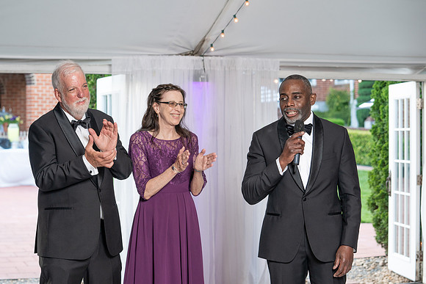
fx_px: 908
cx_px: 198
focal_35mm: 77
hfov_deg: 26.4
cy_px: 149
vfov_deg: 17.8
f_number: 4
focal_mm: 71
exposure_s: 1/200
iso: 800
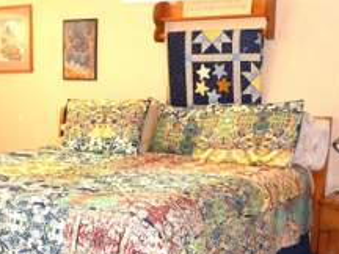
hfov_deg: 27.3
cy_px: 205
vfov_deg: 21.0
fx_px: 676
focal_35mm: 69
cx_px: 44
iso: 250
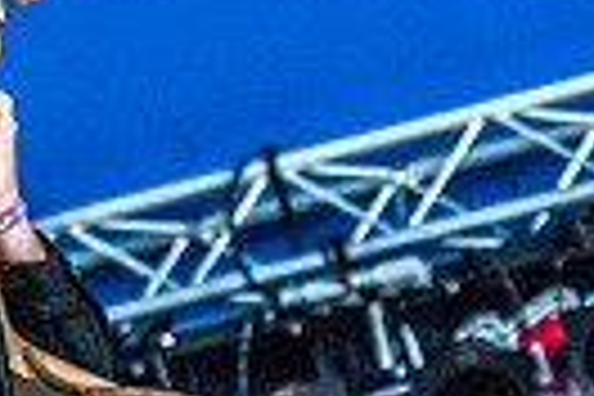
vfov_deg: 7.3
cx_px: 716
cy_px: 511
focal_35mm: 185
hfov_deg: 10.9
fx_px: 3052
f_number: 2.8
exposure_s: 1/125
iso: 800
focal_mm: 34
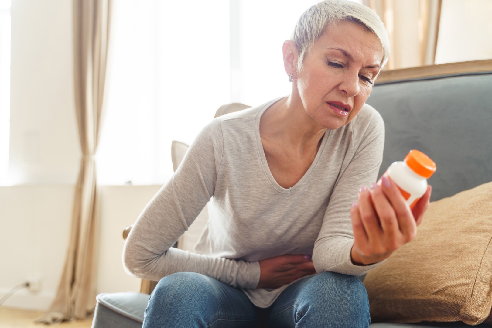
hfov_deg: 45.4
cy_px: 164
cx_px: 246
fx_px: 588
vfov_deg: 31.2
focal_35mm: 43
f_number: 2.8
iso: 250
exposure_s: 1/160
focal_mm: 43
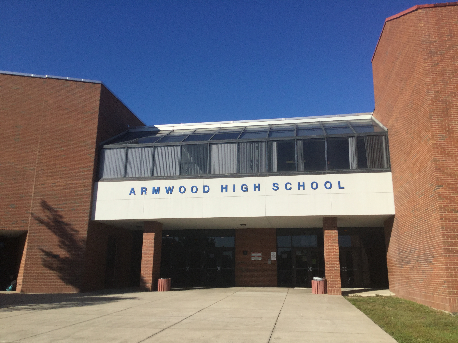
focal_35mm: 31
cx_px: 229
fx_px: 410
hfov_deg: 58.4
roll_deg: +2.2
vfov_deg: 45.4
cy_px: 172
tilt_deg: +9.3
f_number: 2.4
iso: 25
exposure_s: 1/2262
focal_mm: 3.3
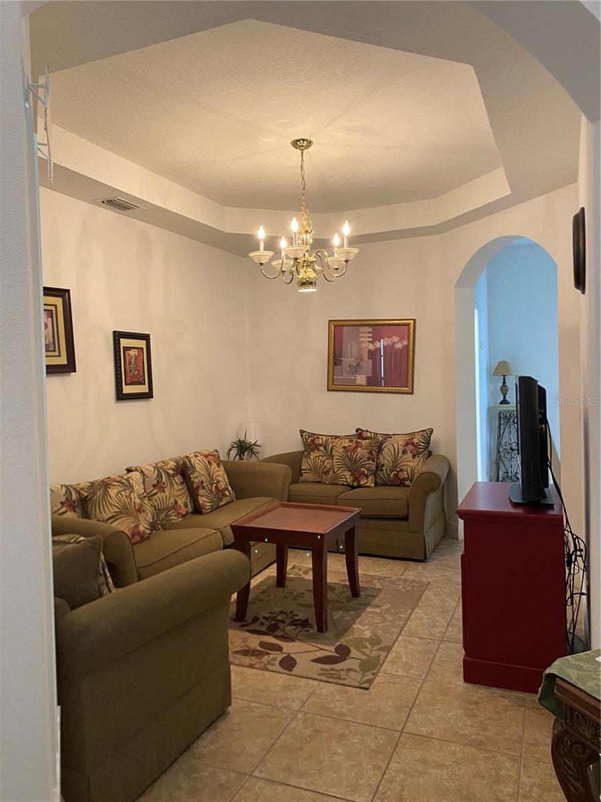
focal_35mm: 26
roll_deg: +1.8
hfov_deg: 53.1
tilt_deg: +0.3
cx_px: 300
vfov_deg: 67.3
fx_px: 602
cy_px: 401
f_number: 1.8
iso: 200
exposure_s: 1/60
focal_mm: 4.25
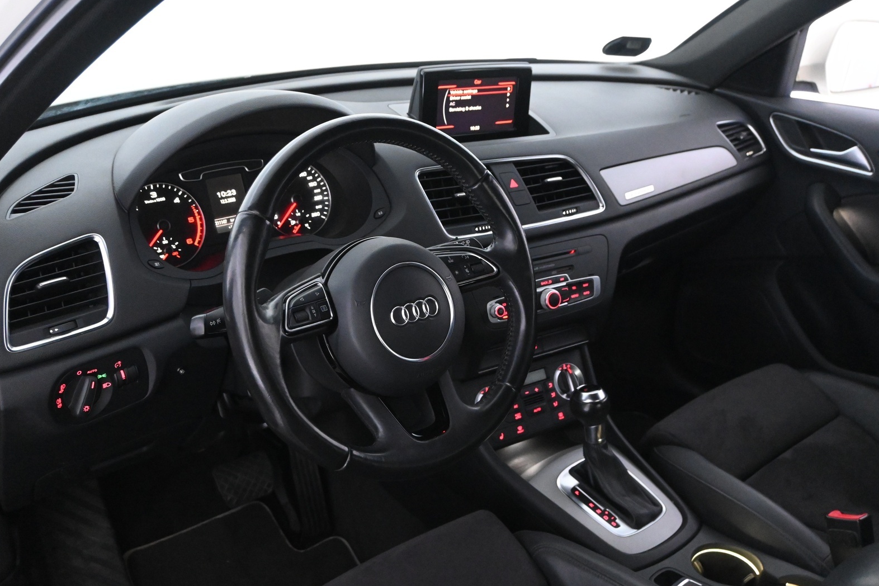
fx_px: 849
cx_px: 434
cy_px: 300
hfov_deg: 54.7
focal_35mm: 35
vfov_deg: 38.1
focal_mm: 22.5
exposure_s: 1/50
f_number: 4.5
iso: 6400
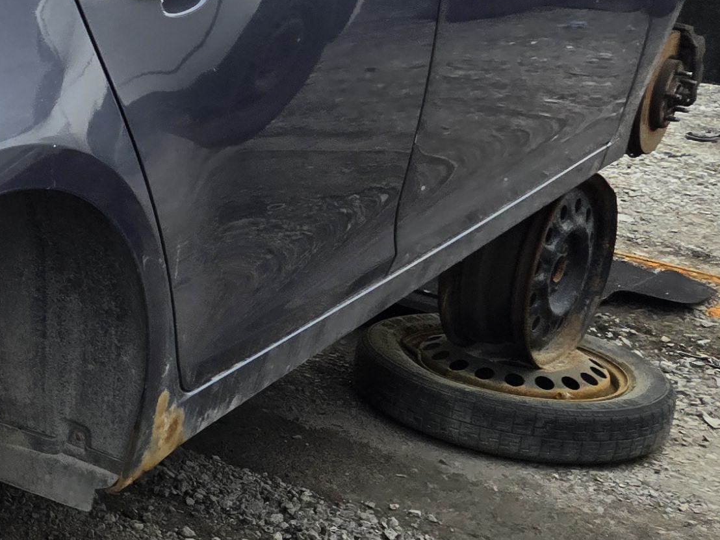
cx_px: -265
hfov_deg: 21.0
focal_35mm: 83
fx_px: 1726
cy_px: 198
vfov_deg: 17.7
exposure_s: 1/180
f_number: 1.8
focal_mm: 5.4
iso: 80
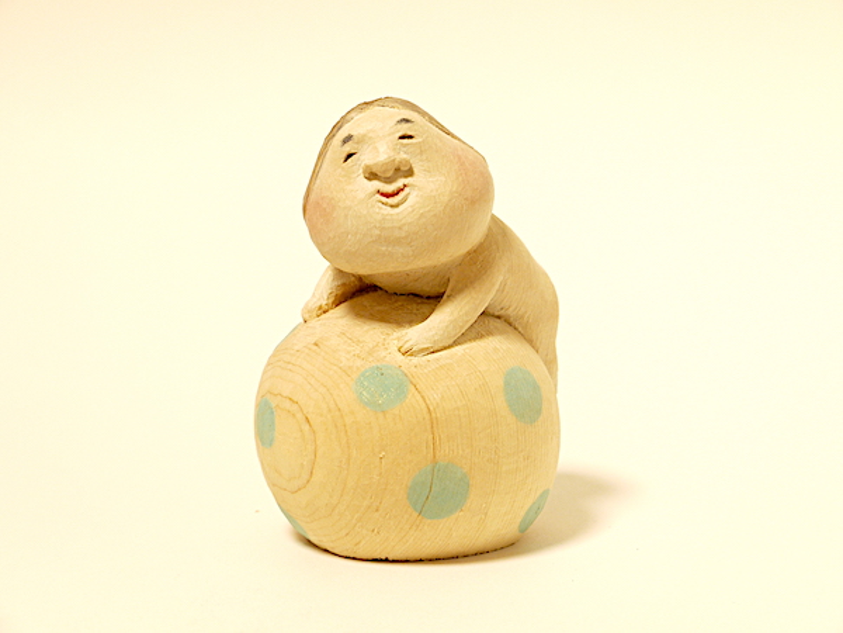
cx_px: 422
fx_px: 2192
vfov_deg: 16.4
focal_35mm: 90
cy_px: 316
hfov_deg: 21.8
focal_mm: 45
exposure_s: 1/3.2
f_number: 9
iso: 400
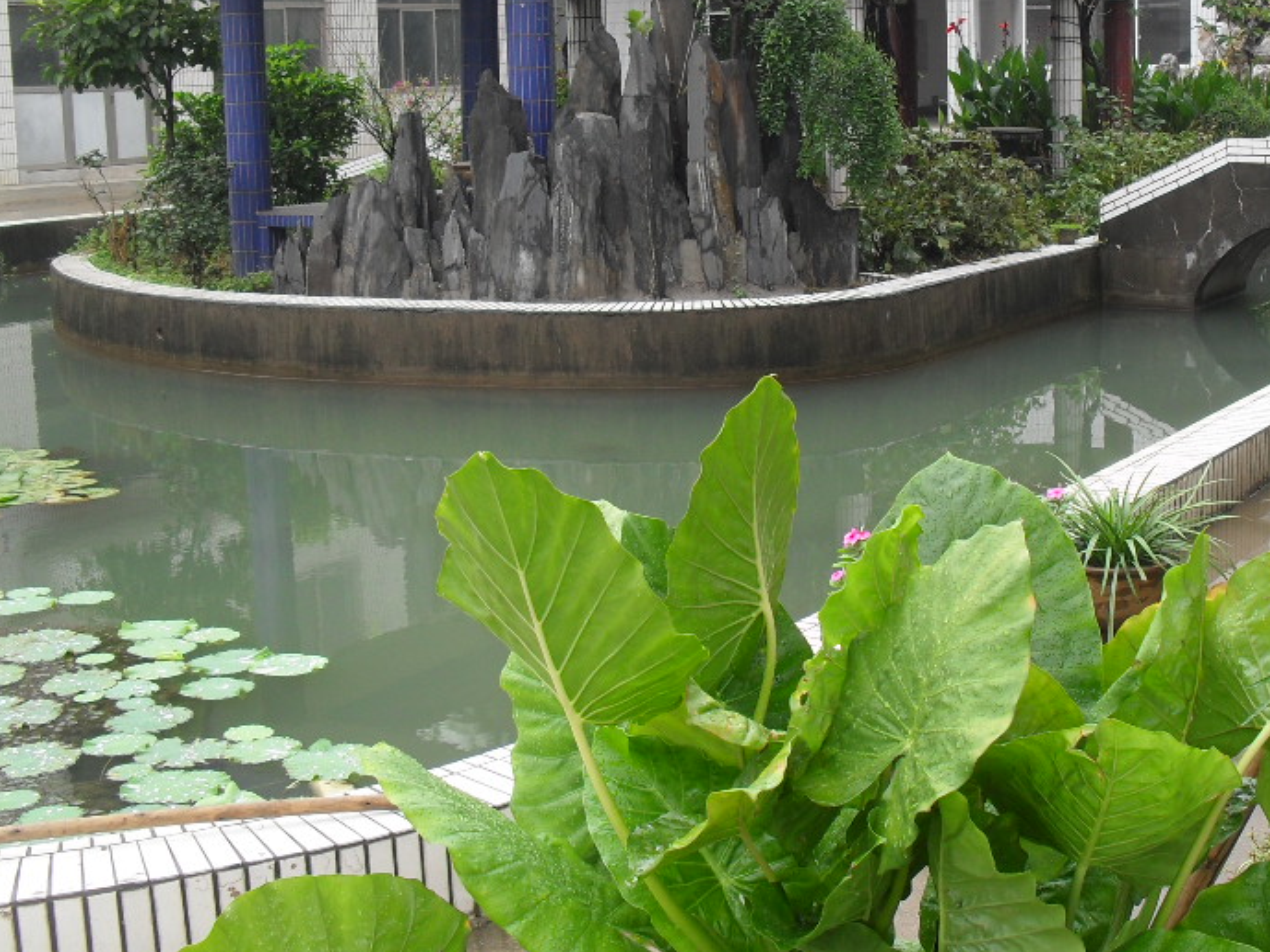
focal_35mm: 52
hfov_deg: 36.2
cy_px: 361
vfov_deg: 27.9
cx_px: 903
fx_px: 1908
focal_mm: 6.3
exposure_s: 1/90
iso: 80
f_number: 3.2
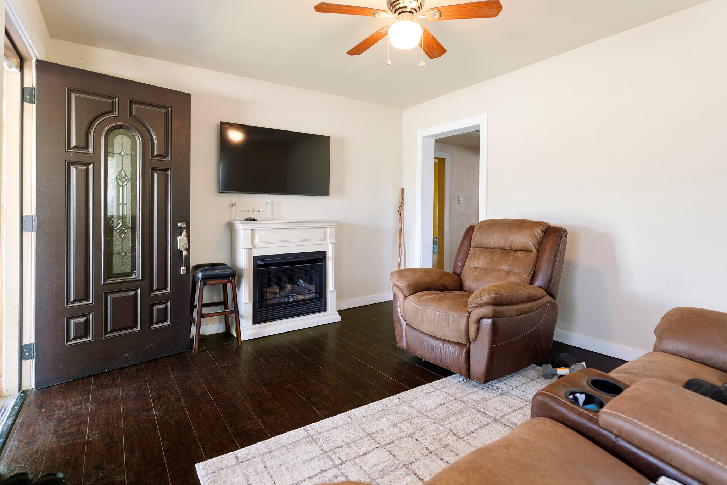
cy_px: 250
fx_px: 364
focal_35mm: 18
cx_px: 378
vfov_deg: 67.4
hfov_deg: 90.0
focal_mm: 17
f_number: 2.8
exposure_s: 1/2.5
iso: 200
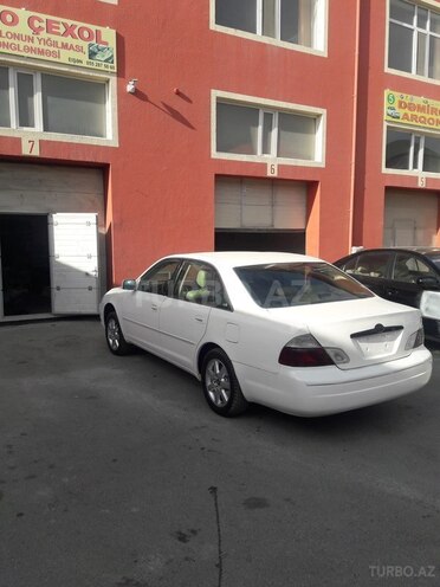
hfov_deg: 49.7
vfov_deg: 63.4
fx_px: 475
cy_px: 294
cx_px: 220
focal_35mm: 28
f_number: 1.9
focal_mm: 3.7
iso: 40
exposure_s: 1/1332
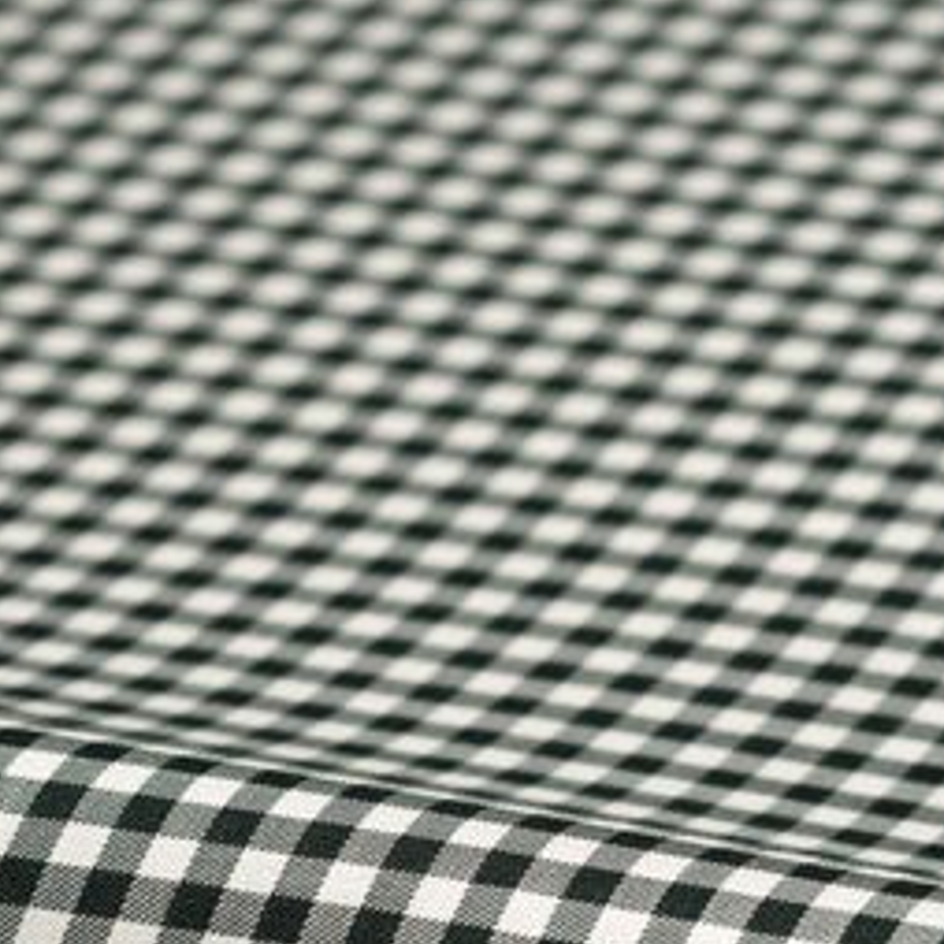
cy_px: 1035
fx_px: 5307
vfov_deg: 10.1
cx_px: 440
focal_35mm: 172
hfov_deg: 10.2
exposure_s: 1/100
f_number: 8
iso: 160
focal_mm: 85
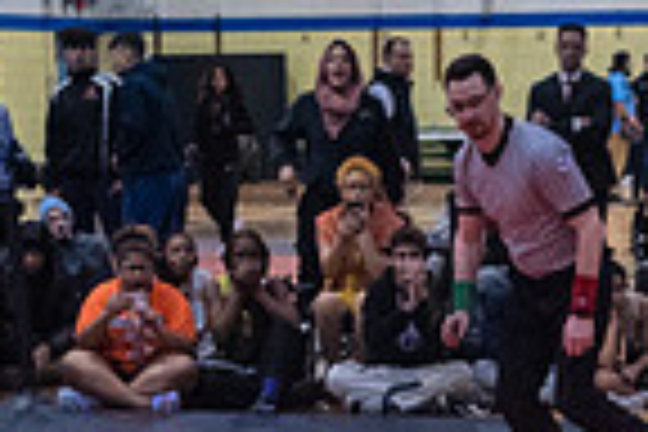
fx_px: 2664
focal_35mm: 148
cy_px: 757
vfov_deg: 8.9
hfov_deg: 13.9
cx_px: 411
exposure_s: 1/500
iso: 8000
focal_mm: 35
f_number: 4
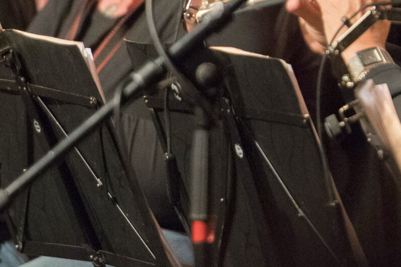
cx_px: 565
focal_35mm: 967
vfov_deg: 1.4
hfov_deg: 2.1
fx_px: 10775
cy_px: -46
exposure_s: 1/100
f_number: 2.8
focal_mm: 200
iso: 4000
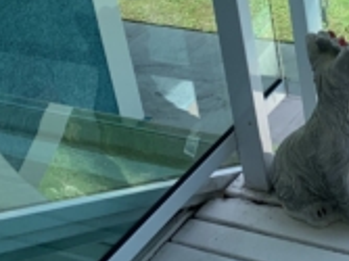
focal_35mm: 91
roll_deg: +4.6
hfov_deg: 19.6
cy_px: -173
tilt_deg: -19.4
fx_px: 917
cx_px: 468
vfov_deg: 14.7
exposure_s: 1/962
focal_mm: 4.25
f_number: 1.8
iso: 25
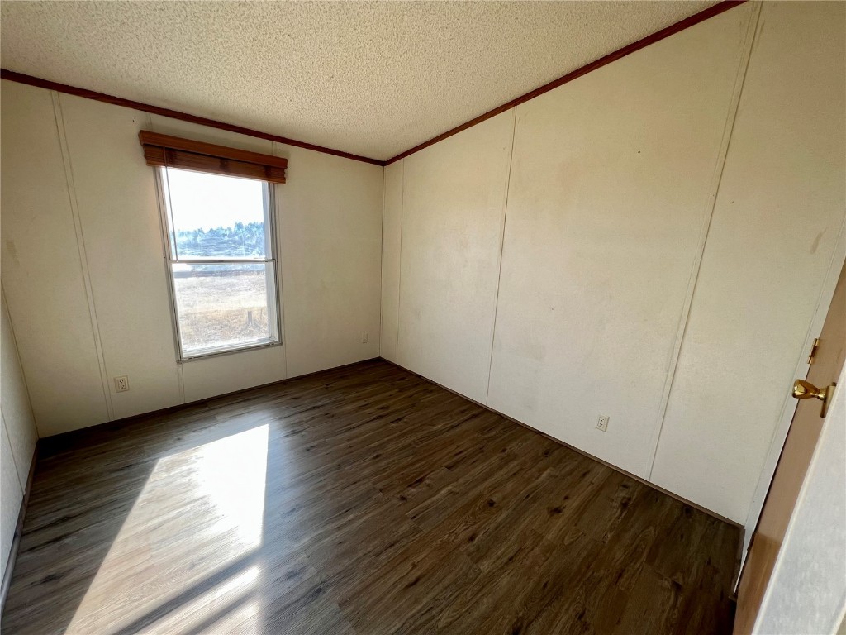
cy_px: 318
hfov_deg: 106.2
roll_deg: -2.3
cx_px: 423
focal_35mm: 13
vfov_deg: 89.9
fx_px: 318
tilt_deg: -13.2
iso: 32
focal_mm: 1.57
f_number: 1.8
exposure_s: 1/116
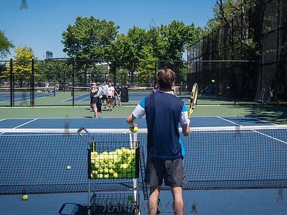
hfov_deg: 41.2
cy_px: 94
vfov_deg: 31.5
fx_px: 381
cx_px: 152
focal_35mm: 46
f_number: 4
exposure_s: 1/2000
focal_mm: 35
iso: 200
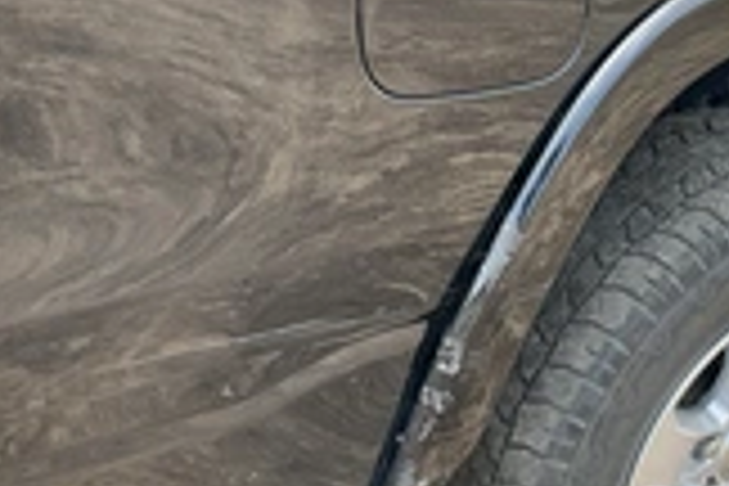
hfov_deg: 28.0
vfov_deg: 18.9
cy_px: 162
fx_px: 1458
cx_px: 446
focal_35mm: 72
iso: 20
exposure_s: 1/122
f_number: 1.8
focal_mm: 3
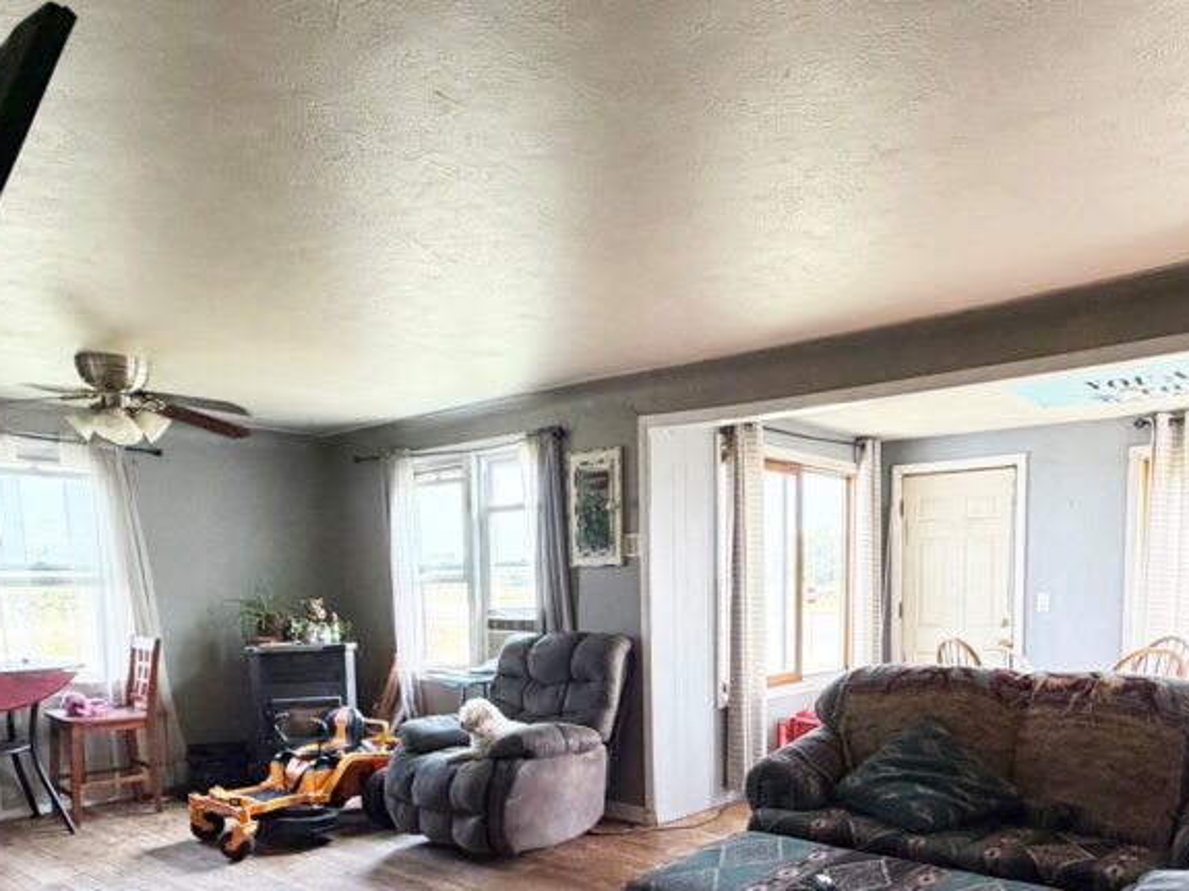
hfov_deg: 66.7
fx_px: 893
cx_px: 714
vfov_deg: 51.0
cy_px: 662
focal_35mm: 26
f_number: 2.2
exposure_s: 1/105
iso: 320
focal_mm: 2.22
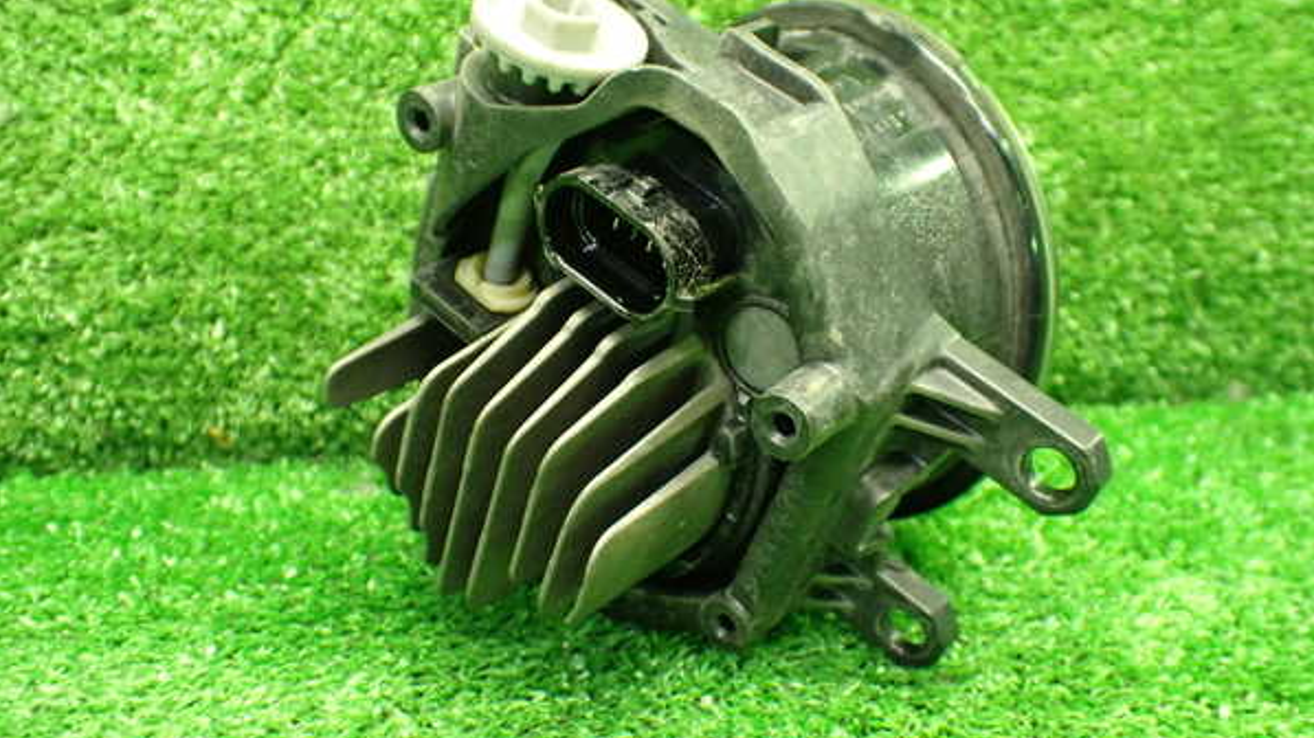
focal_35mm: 35
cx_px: 657
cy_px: 334
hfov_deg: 56.6
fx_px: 1219
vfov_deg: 33.7
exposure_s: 1/30
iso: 800
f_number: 2.4
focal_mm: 5.79
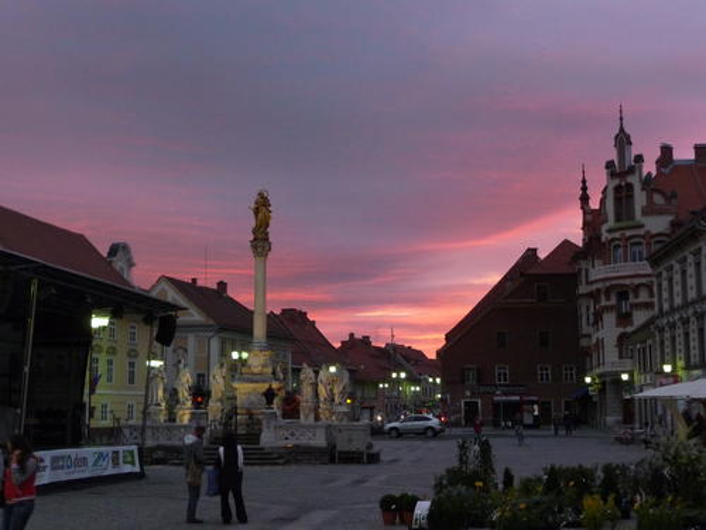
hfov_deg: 38.2
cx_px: 353
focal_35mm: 50
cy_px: 265
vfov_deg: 29.1
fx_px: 1020
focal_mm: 8.5
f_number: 4.2
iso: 400
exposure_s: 1/30
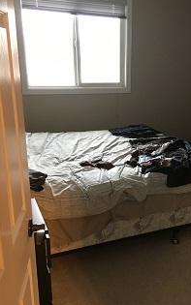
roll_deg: -1.9
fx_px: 325
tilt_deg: -21.2
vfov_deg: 50.2
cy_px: 176
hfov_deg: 32.1
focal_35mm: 39
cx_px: 144
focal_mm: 4.15
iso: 160
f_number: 2.2
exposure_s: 1/30
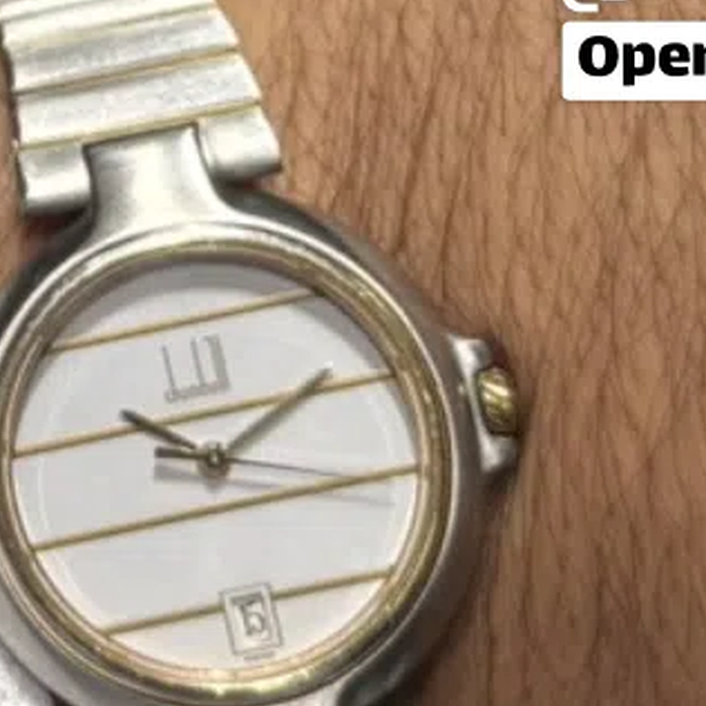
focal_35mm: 43
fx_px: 992
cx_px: 226
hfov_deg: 38.6
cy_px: 422
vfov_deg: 39.0
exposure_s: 1/121
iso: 125
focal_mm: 6.76
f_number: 1.78
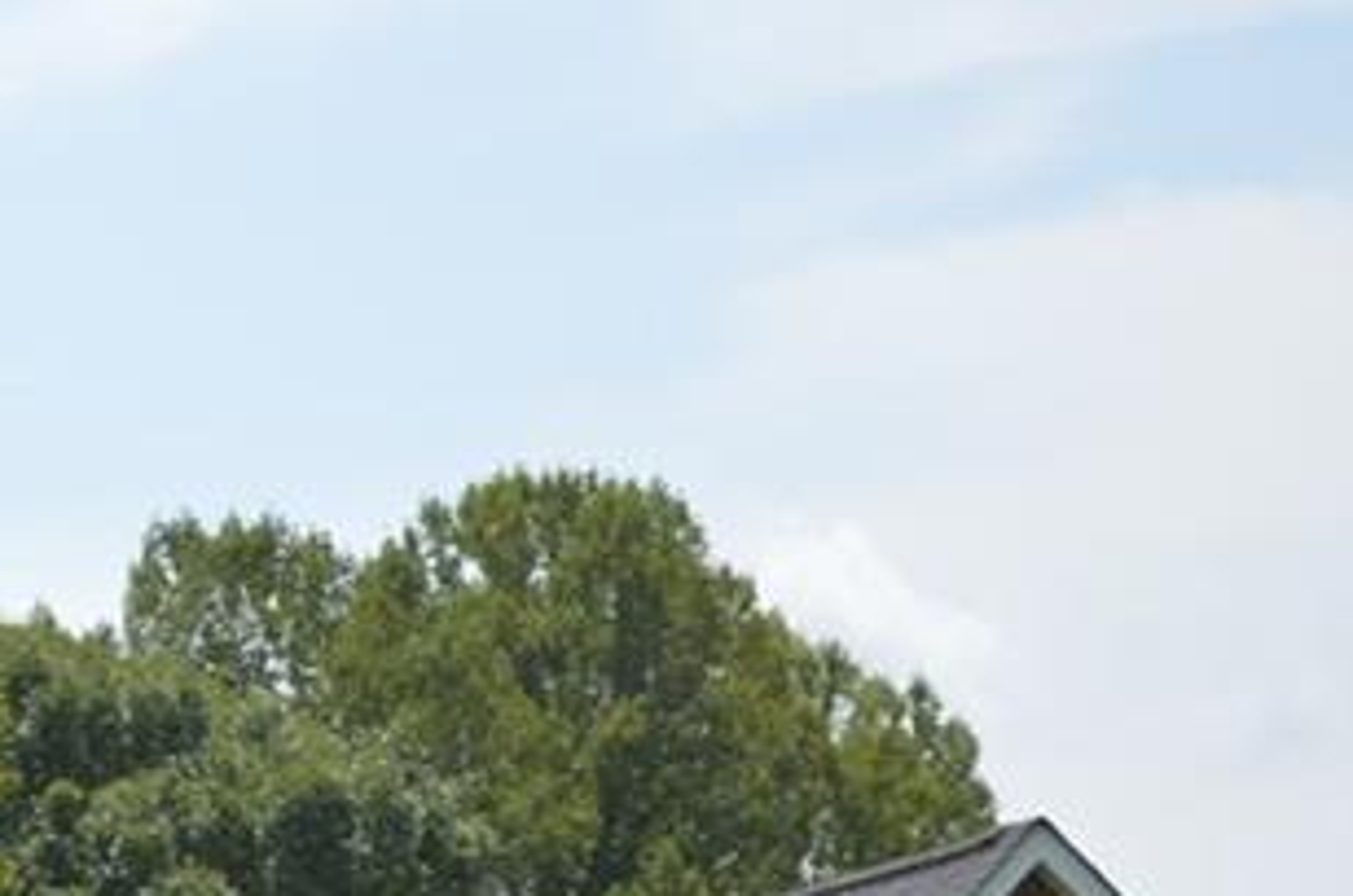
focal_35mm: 175
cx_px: -668
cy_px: 1344
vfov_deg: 7.7
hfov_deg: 11.3
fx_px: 6551
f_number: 5
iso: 100
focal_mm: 35
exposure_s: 1/500
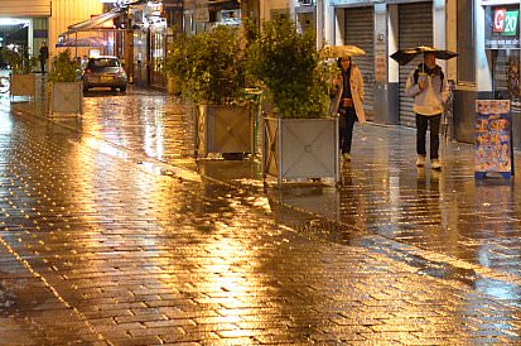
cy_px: -28
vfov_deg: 13.6
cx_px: 228
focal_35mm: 98
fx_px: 1416
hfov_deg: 20.8
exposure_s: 1/160
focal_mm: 30
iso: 3200
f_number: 3.2
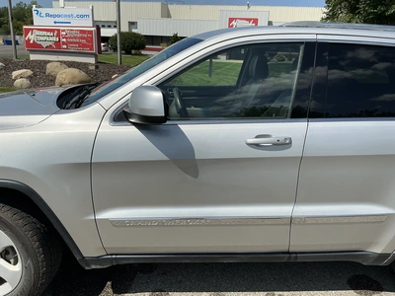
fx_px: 320
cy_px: 148
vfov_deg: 49.7
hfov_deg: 63.4
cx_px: 198
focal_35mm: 28
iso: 25
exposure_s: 1/2959
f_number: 1.8
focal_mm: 3
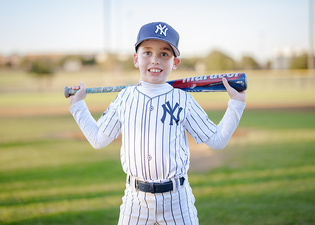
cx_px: 150
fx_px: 602
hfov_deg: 29.3
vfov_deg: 21.1
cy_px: 106
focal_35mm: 67
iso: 250
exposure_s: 1/1600
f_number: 1.2
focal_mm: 50
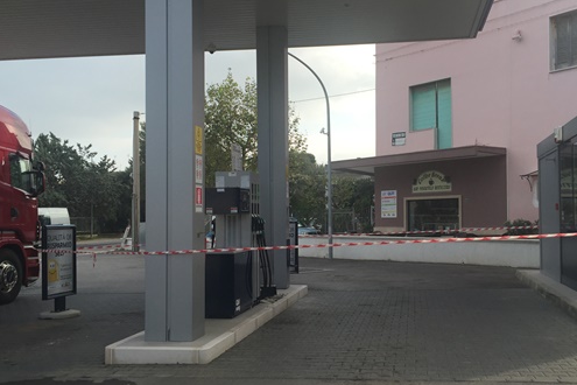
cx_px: 316
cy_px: 203
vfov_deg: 34.2
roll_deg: -0.4
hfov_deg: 49.5
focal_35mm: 39
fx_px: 625
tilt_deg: +0.3
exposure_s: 1/942
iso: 32
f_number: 2.2
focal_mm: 4.15
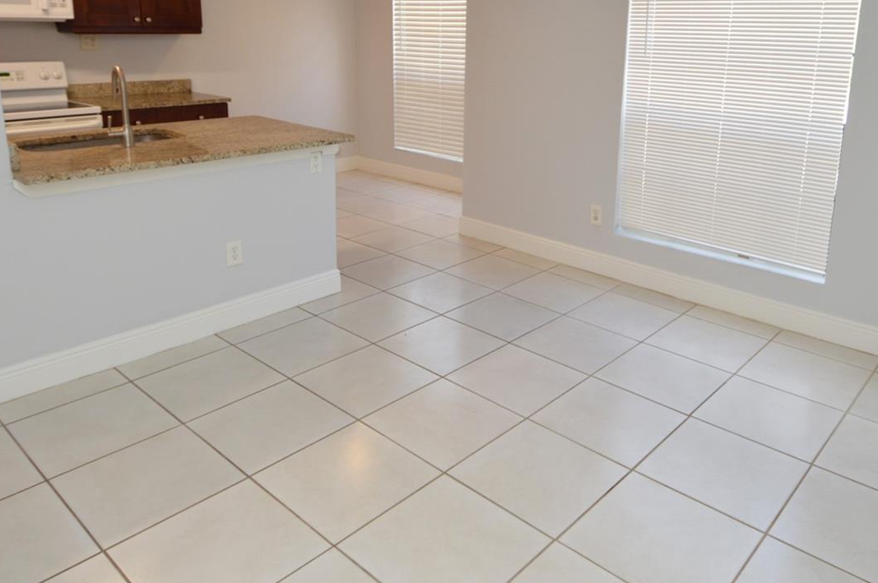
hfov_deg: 67.3
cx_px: 476
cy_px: 175
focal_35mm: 27
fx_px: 658
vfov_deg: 46.7
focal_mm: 12
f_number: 4.5
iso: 400
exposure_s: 1/80
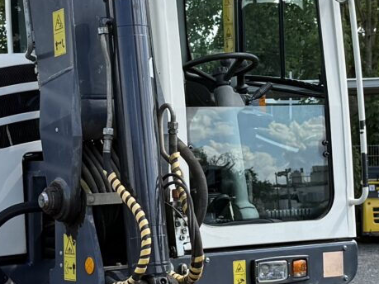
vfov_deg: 11.0
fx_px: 1467
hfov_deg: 14.7
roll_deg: +1.1
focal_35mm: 134
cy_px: 61
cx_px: 272
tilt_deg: +3.5
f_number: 1.78
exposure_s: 1/943
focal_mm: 6.76
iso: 100
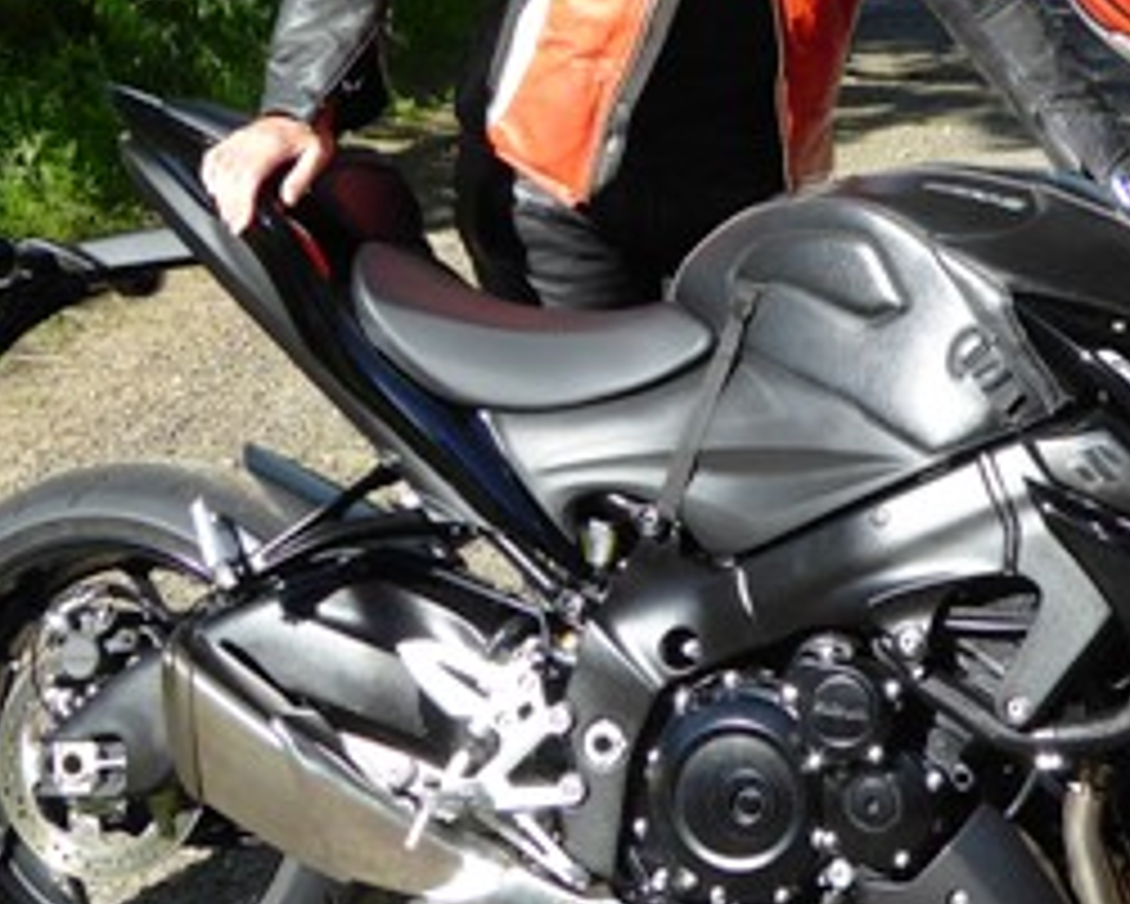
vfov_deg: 18.7
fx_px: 2743
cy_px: 301
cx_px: 860
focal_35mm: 82
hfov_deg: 23.0
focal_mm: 5.8
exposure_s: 1/320
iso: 100
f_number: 3.6
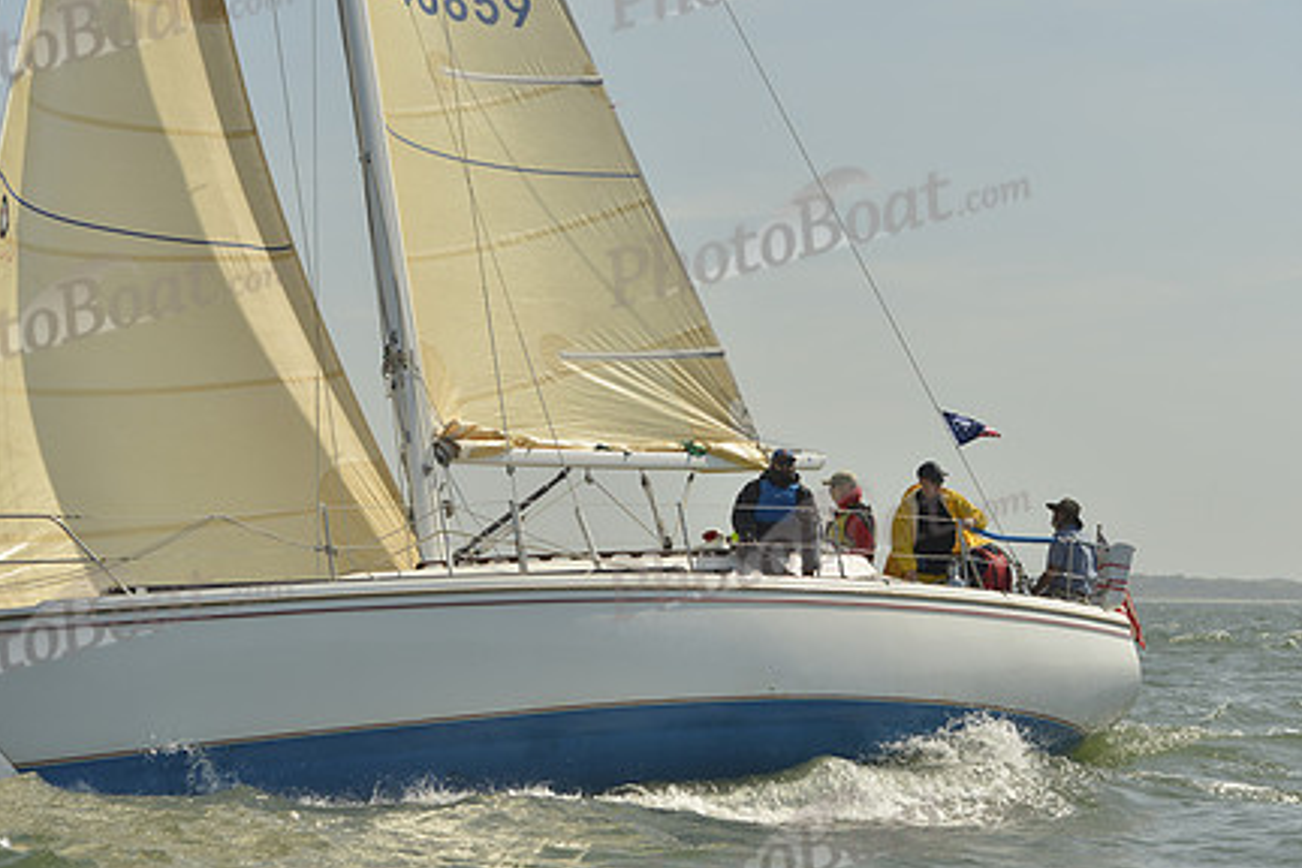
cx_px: 452
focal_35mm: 94
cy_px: 429
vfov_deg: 14.6
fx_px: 3399
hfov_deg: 21.6
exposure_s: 1/1600
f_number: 7.1
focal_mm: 70
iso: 200
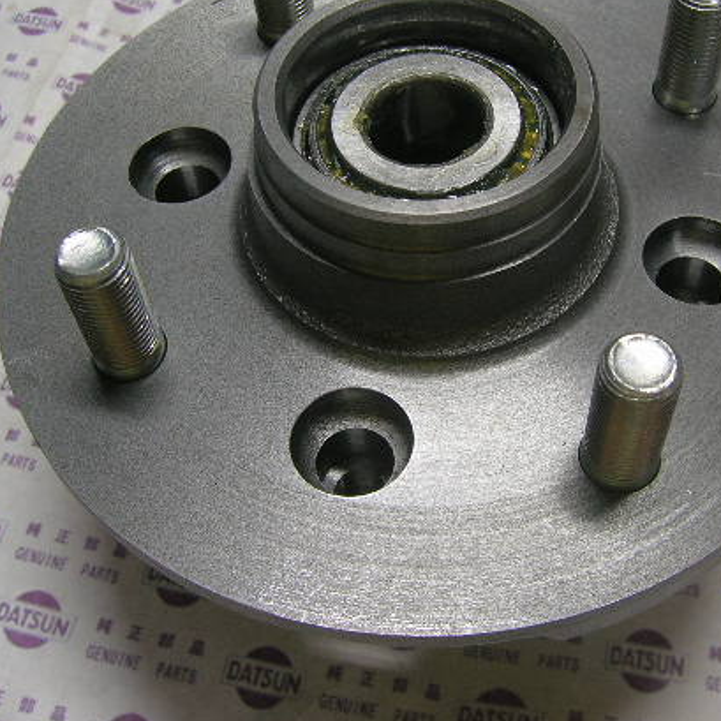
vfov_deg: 36.0
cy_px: 303
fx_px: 1108
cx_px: 407
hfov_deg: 36.0
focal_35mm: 47
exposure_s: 1/13
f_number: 2.9
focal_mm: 5.7
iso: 50
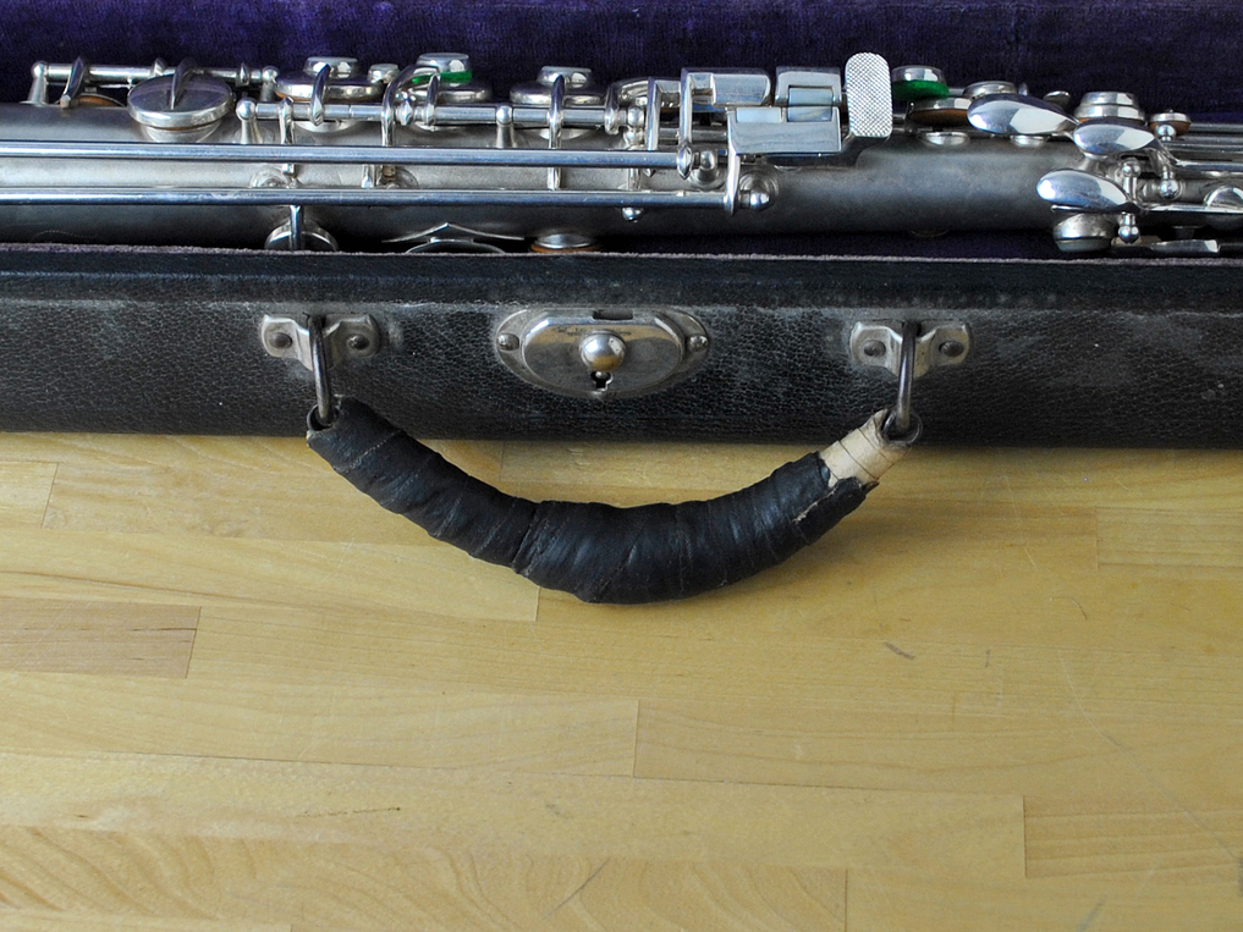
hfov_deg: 27.4
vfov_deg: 20.7
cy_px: 377
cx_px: 612
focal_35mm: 71
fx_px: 2550
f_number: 5
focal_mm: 20
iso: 200
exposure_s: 1/60
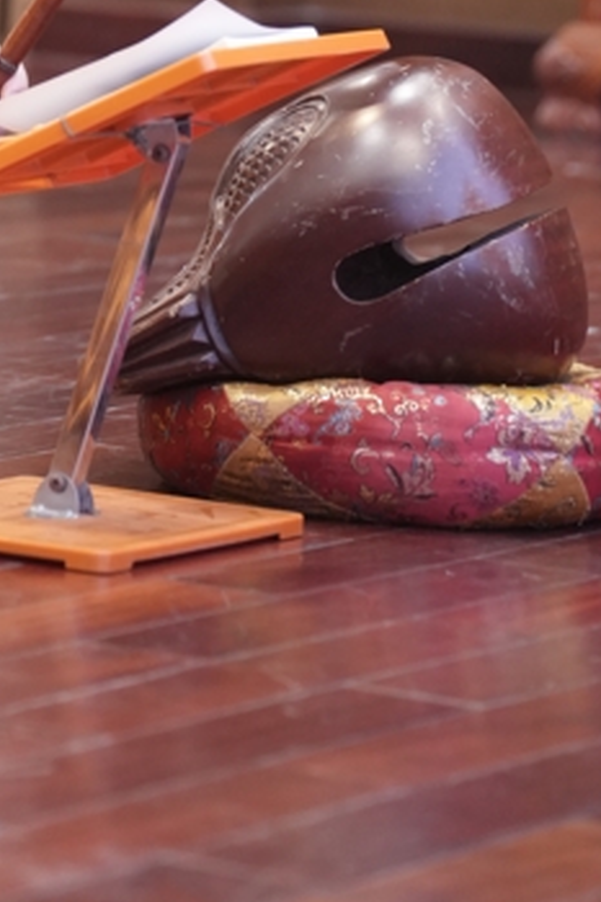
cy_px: -174
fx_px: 6492
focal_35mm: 259
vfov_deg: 7.9
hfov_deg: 5.3
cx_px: -214
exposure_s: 1/125
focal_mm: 93
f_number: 2.8
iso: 2500
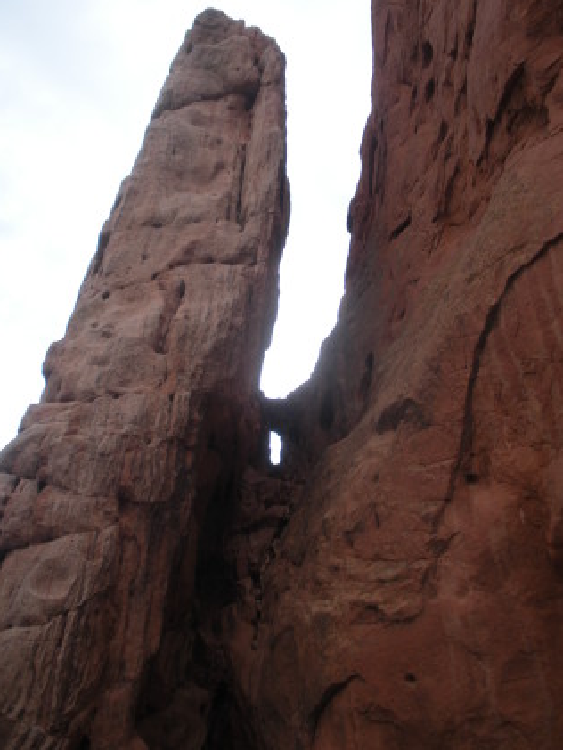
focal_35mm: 39
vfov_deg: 47.9
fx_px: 845
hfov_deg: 36.8
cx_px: 299
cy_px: 372
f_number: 3.5
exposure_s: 1/80.1
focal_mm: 6.3
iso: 64
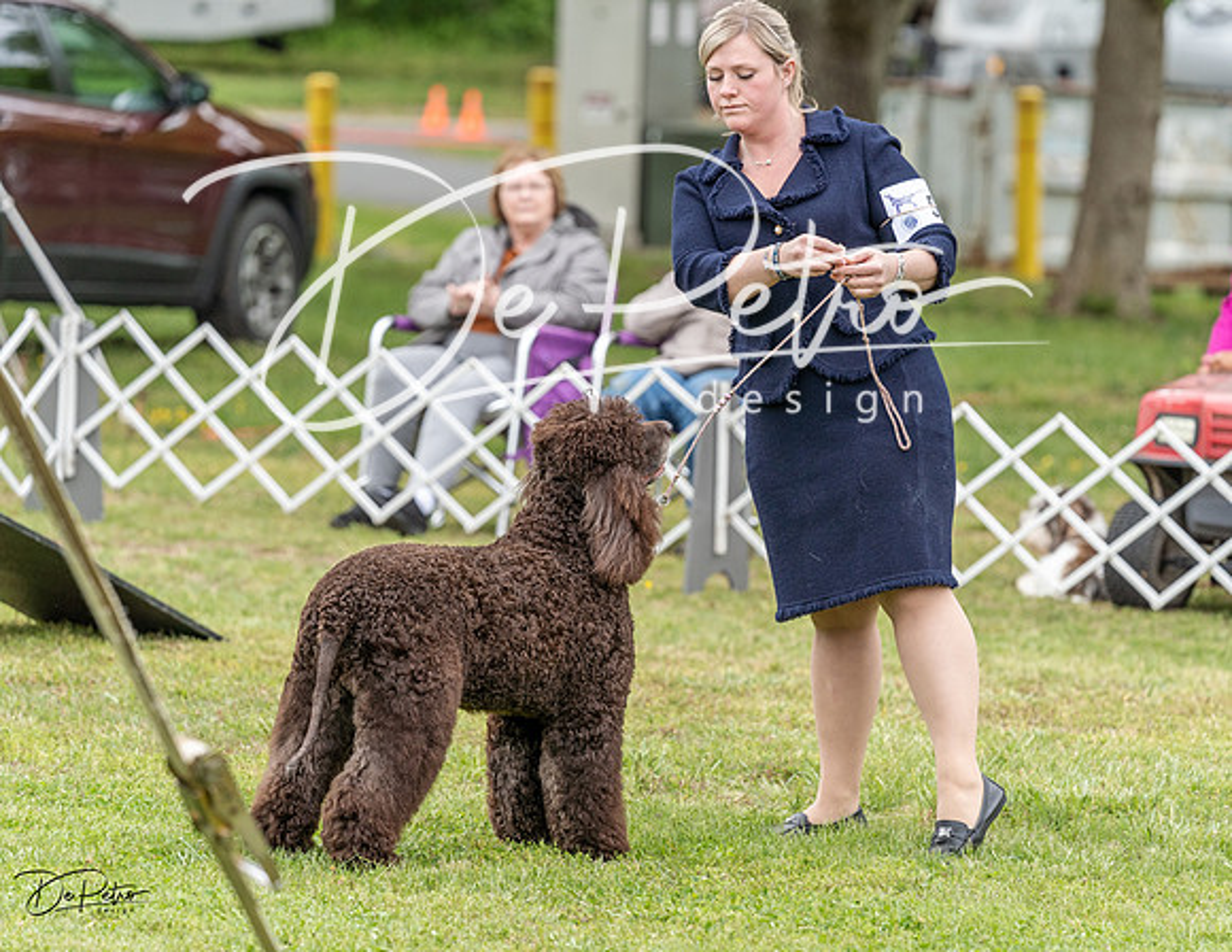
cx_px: 680
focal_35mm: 225
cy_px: 493
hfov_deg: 8.7
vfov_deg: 6.7
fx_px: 8088
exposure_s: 1/1000
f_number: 4.5
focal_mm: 197
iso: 800
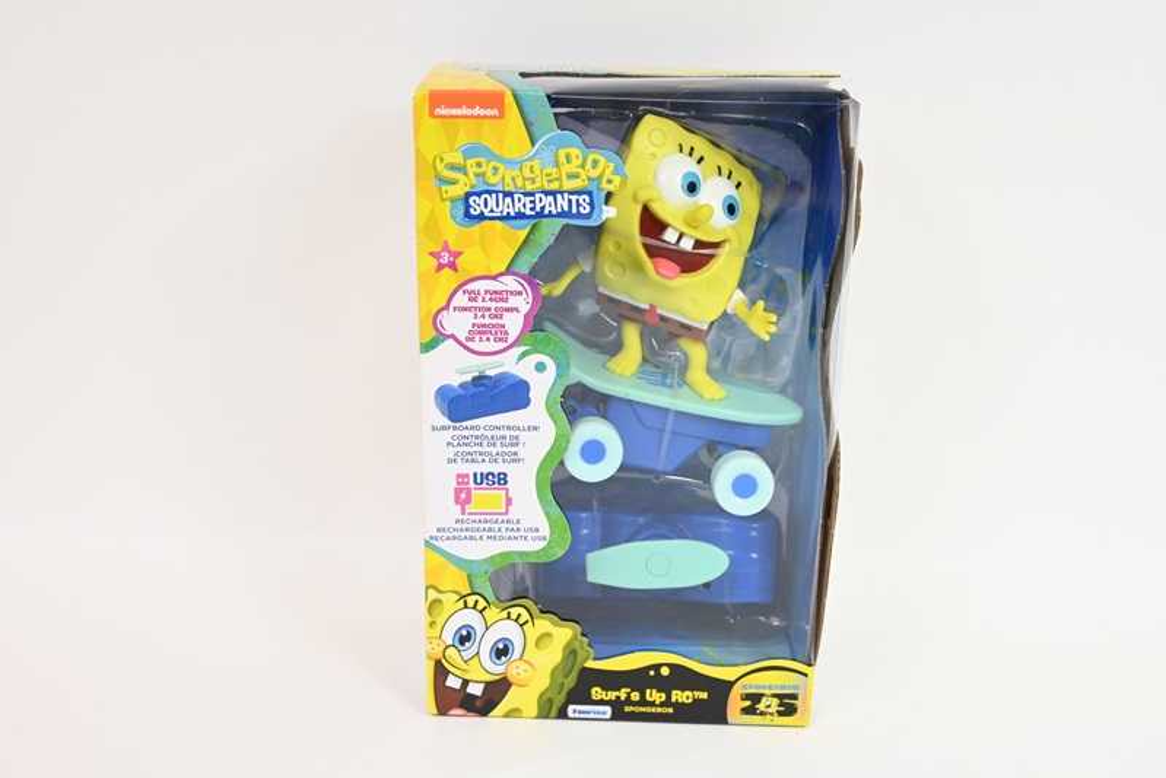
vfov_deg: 32.5
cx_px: 583
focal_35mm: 41
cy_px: 389
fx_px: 1336
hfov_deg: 47.1
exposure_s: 1/125
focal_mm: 27.5
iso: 450
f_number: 4.5
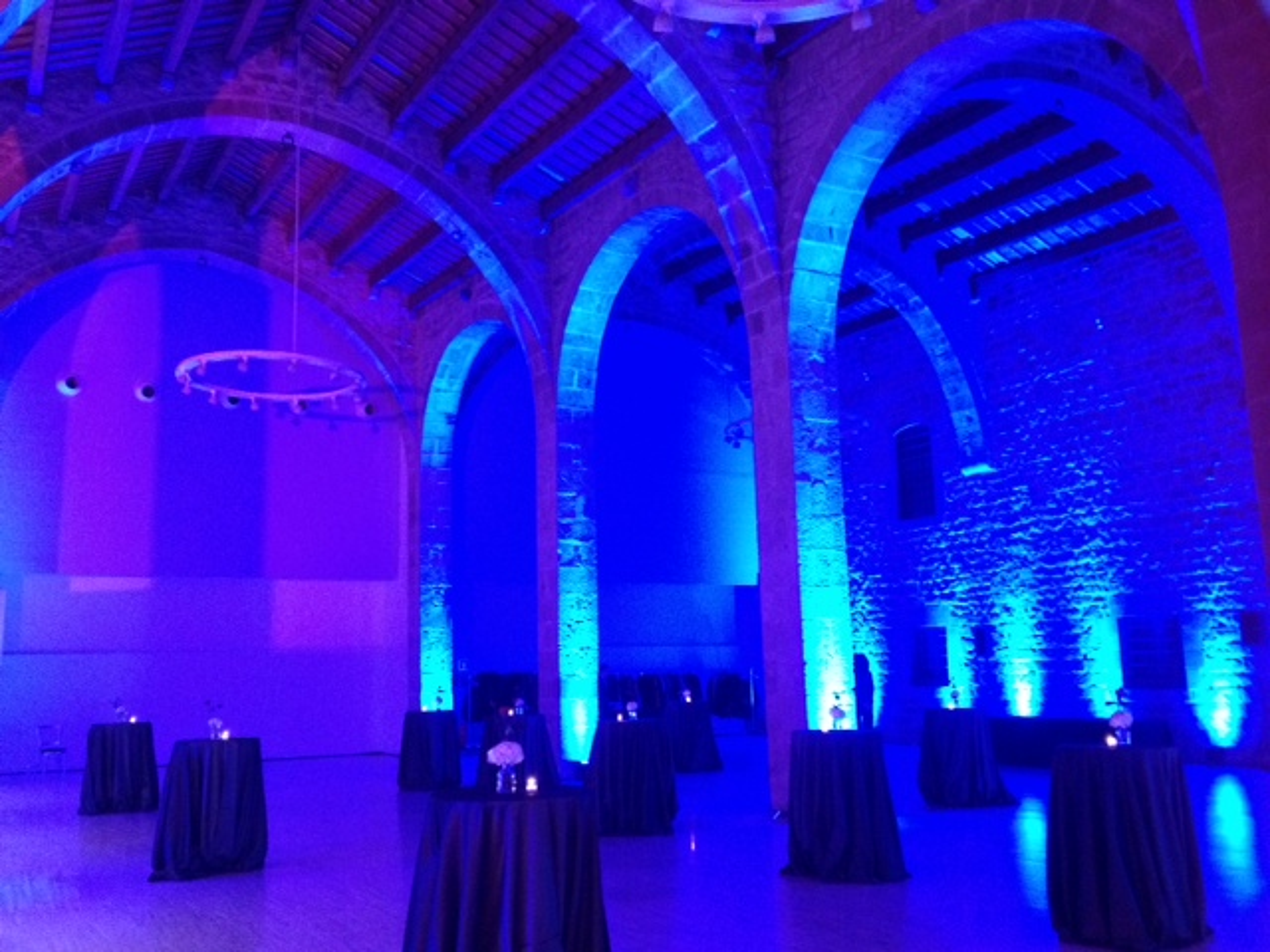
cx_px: 635
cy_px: 476
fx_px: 1284
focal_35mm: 35
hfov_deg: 52.6
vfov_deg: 40.7
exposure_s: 1/15
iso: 500
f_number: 2.4
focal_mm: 4.28
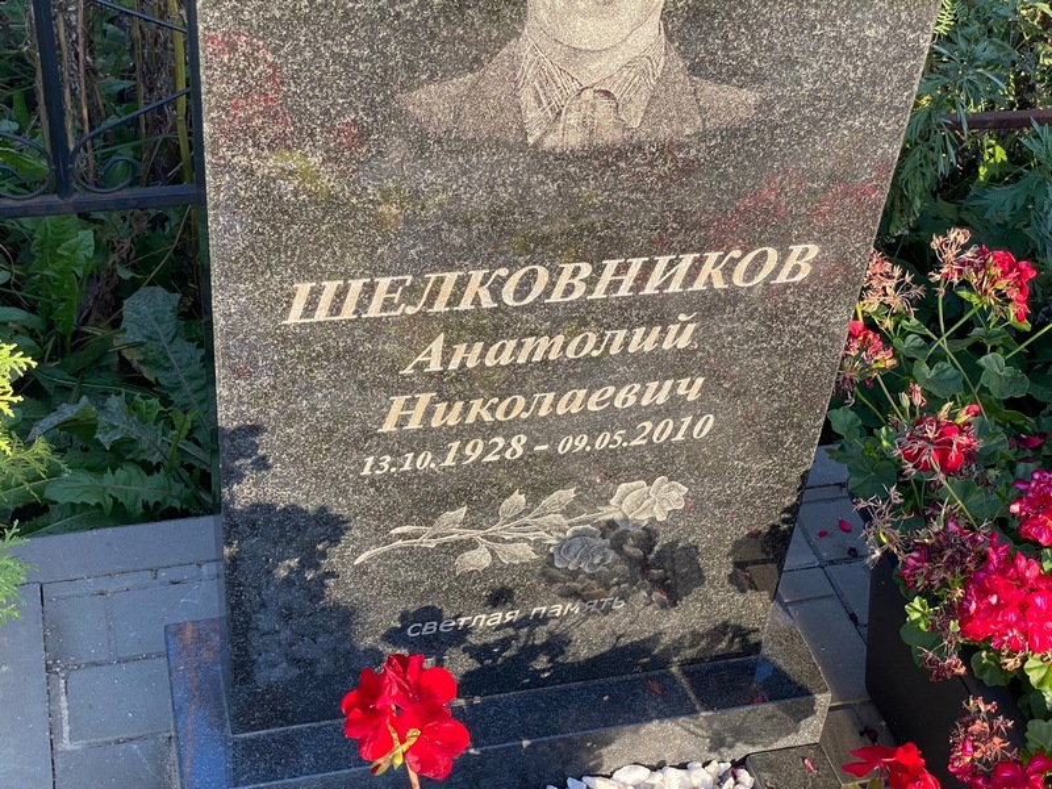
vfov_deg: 28.0
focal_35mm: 52
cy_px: 394
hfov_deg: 36.8
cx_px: 526
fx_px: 1580
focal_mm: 6
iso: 20
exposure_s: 1/199
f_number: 2
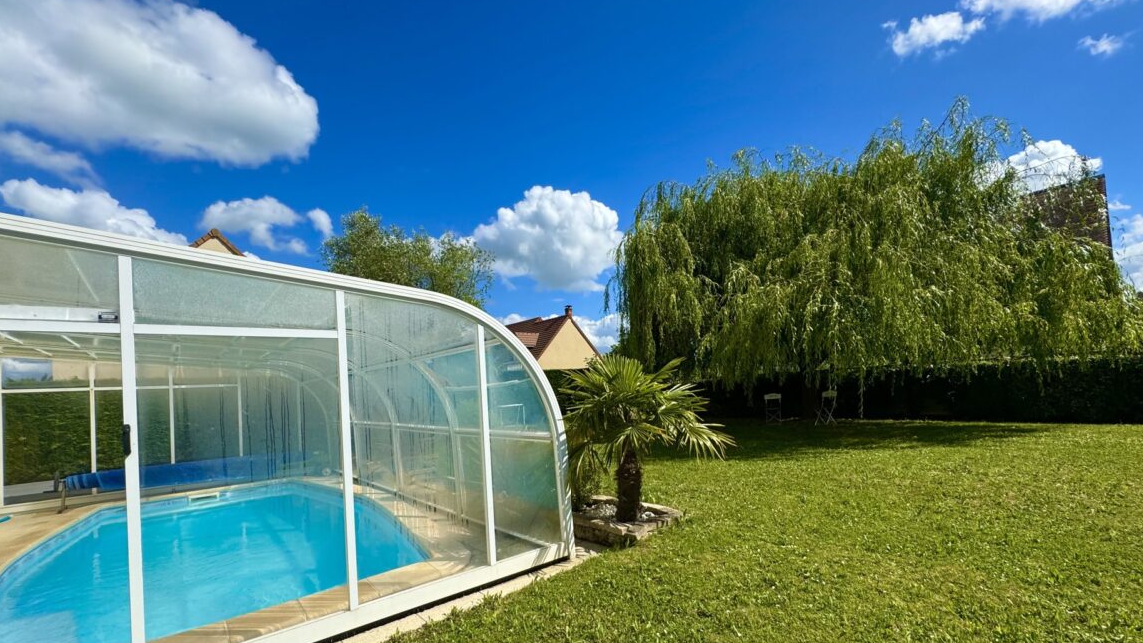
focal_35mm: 16
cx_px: 574
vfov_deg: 66.6
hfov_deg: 99.4
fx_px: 485
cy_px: 375
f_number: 2.2
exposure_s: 1/2674
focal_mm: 2.22
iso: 50
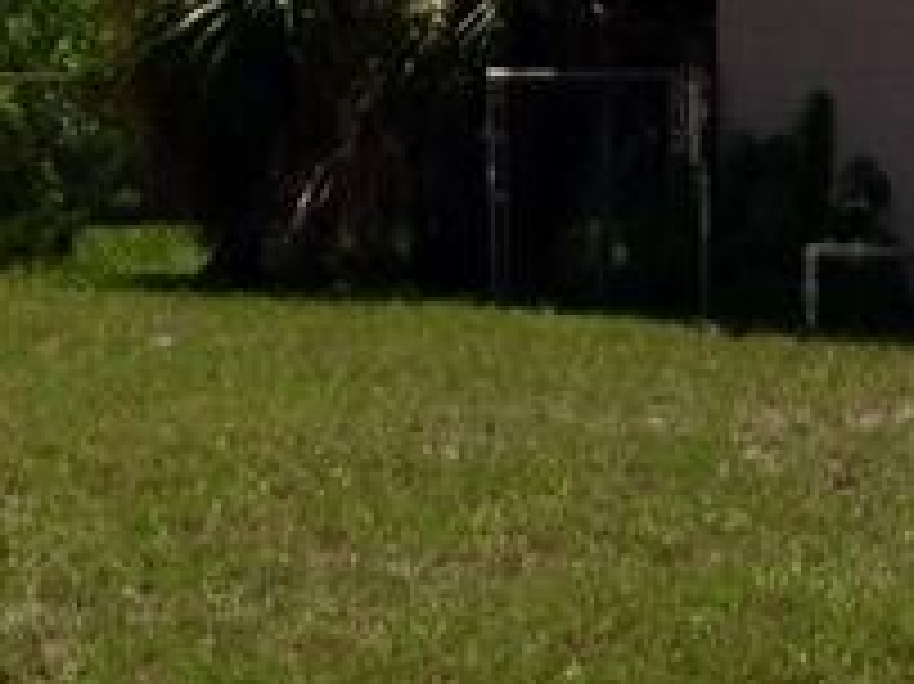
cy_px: 423
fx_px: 5489
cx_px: 1072
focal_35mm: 208
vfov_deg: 7.1
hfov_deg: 9.4
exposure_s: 1/2358
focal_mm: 4.12
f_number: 2.4
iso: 64
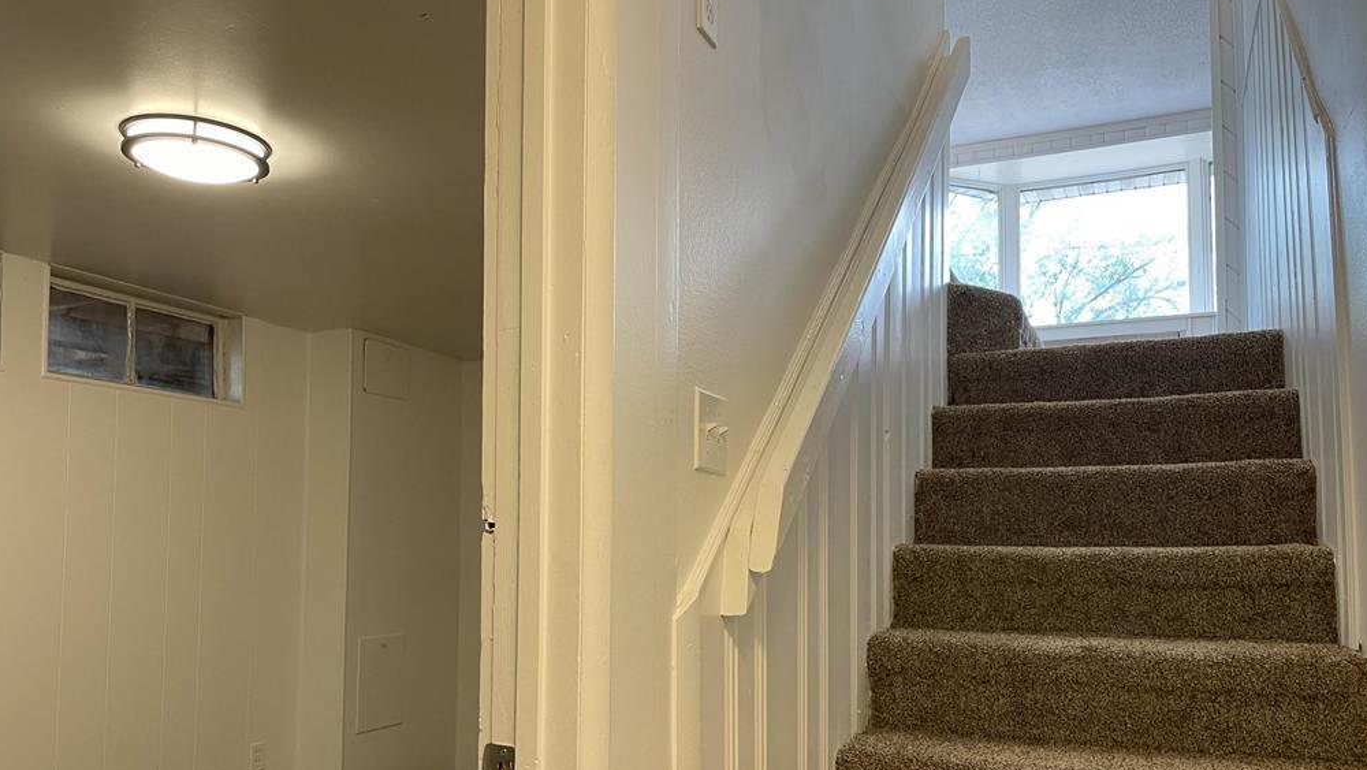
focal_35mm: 29
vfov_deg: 39.8
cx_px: 674
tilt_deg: +1.9
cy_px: 503
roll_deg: -0.9
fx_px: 1051
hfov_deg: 66.1
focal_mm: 4.2
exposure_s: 1/60
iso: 80
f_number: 1.6
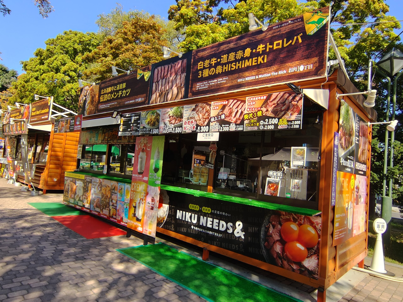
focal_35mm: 22
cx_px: 202
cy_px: 151
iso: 50
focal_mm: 2.16
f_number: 2.2
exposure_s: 1/520
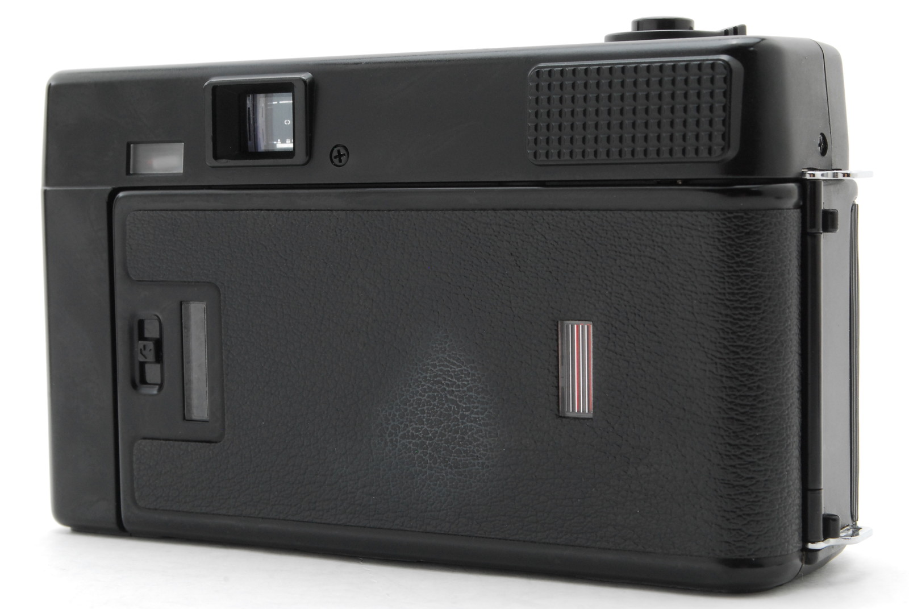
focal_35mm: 82
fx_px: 2086
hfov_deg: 24.6
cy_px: 304
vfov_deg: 16.6
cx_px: 454
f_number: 16
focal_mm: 55
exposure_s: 1/125
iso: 400
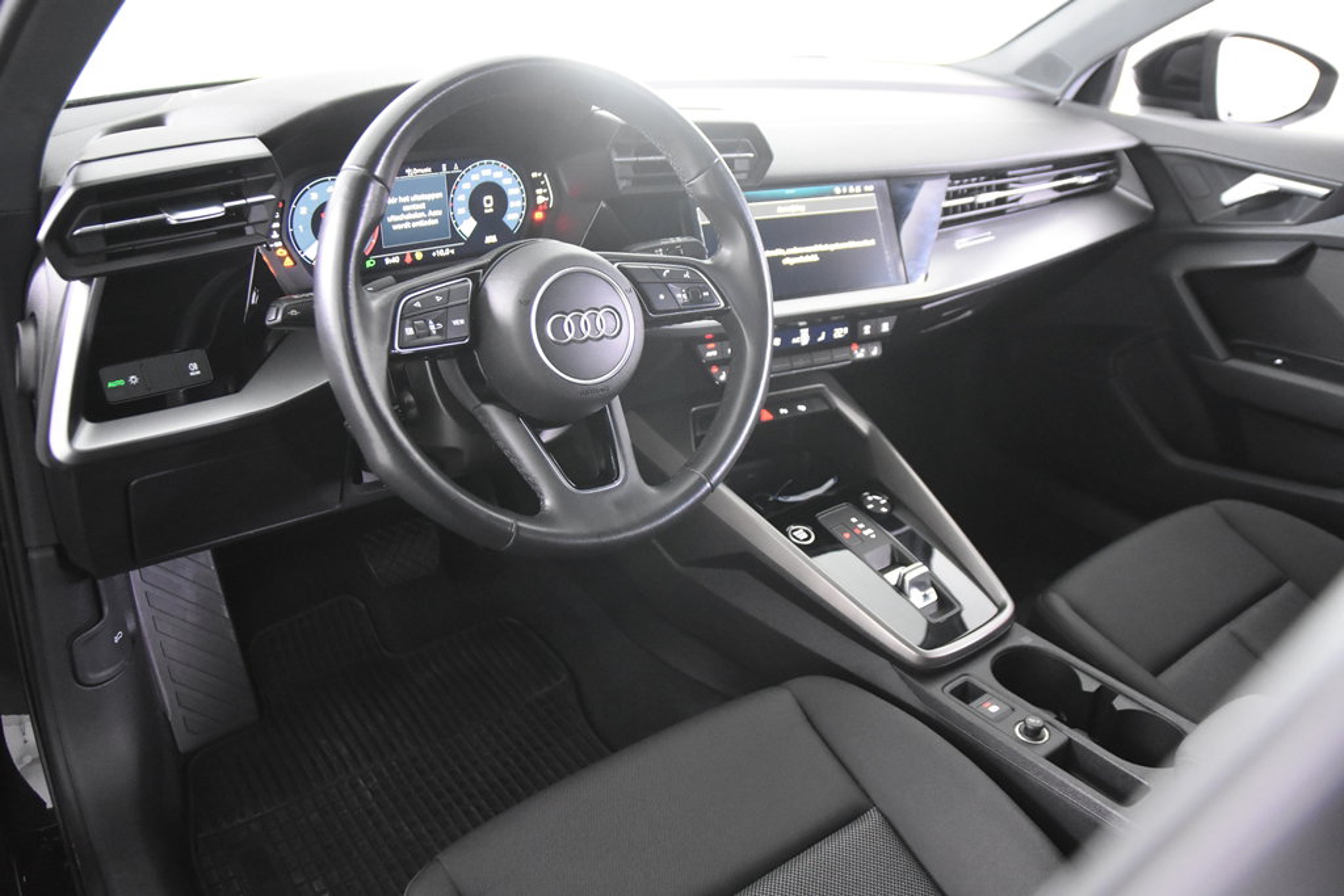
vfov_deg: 43.6
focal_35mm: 30
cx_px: 672
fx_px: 1120
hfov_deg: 61.9
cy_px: 448
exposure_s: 1/30
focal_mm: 20
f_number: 2.8
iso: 5000
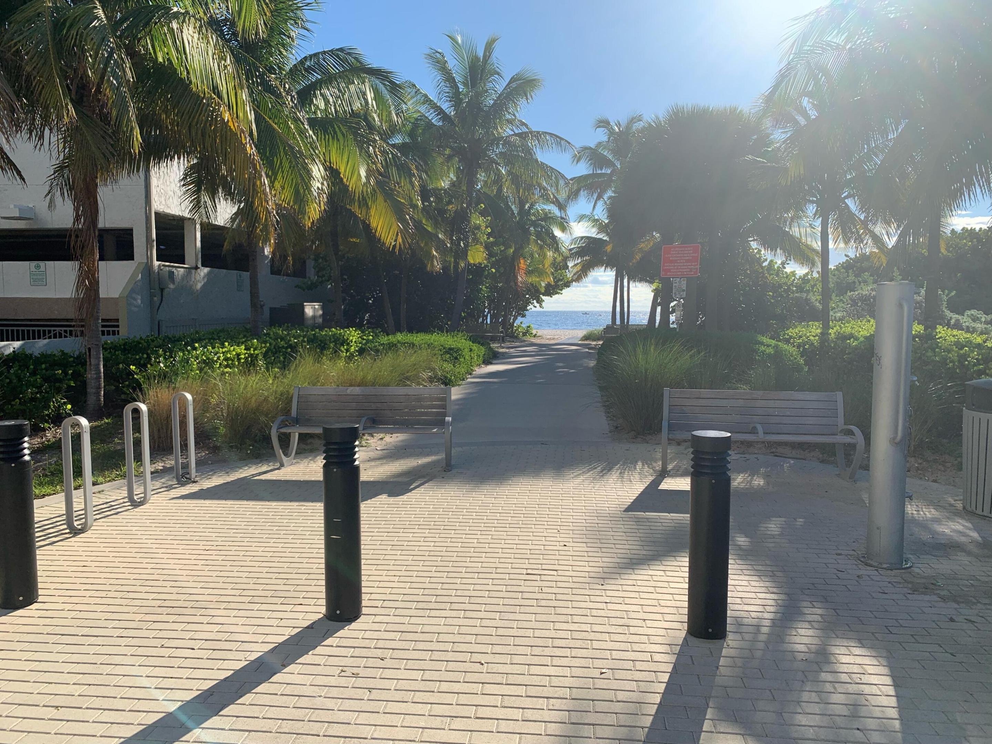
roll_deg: -0.2
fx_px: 745
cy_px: 372
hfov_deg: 67.3
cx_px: 496
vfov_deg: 53.1
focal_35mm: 26
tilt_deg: -5.0
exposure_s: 1/2681
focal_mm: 4.25
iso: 25
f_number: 1.8
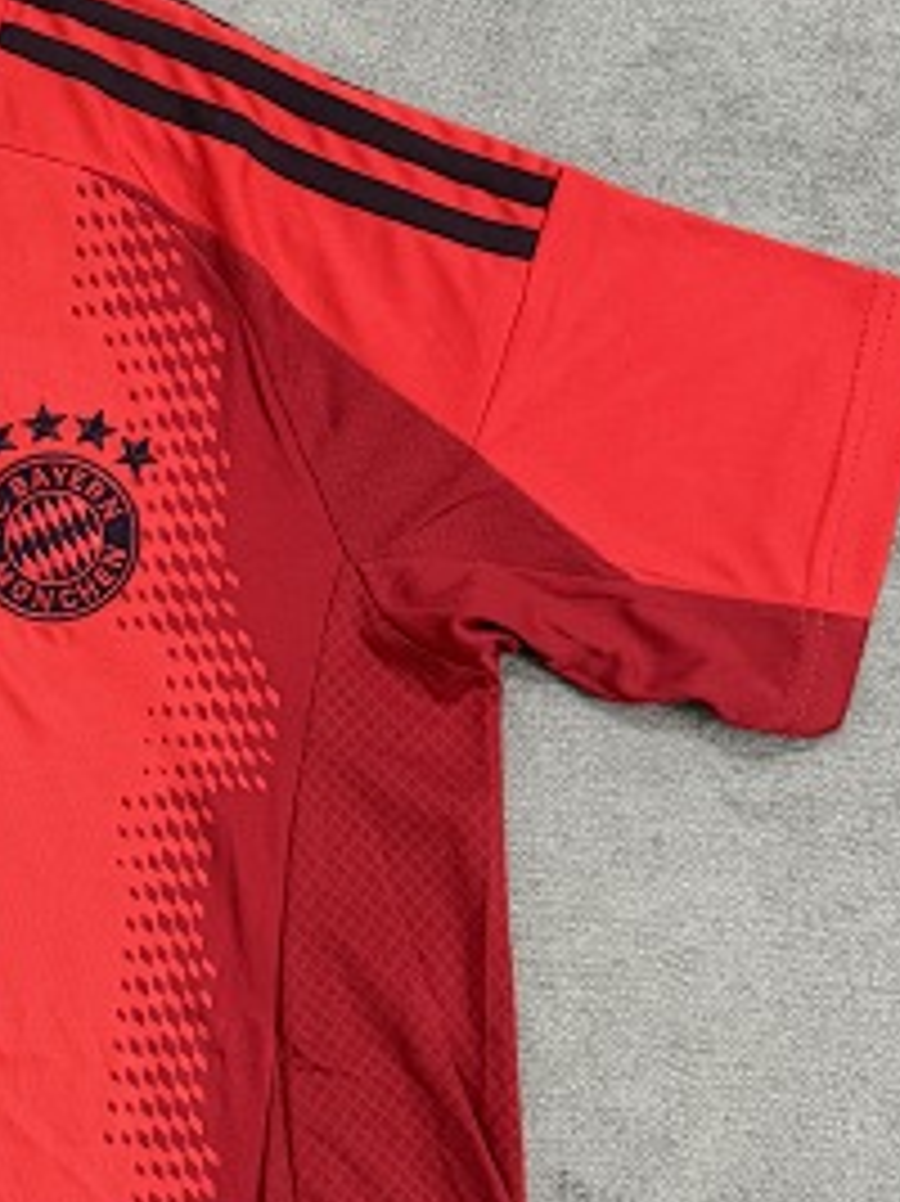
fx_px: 2498
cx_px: -202
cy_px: 729
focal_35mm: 72
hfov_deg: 19.2
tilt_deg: -82.3
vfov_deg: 27.0
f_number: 1.78
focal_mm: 6.76
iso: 400
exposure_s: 1/60
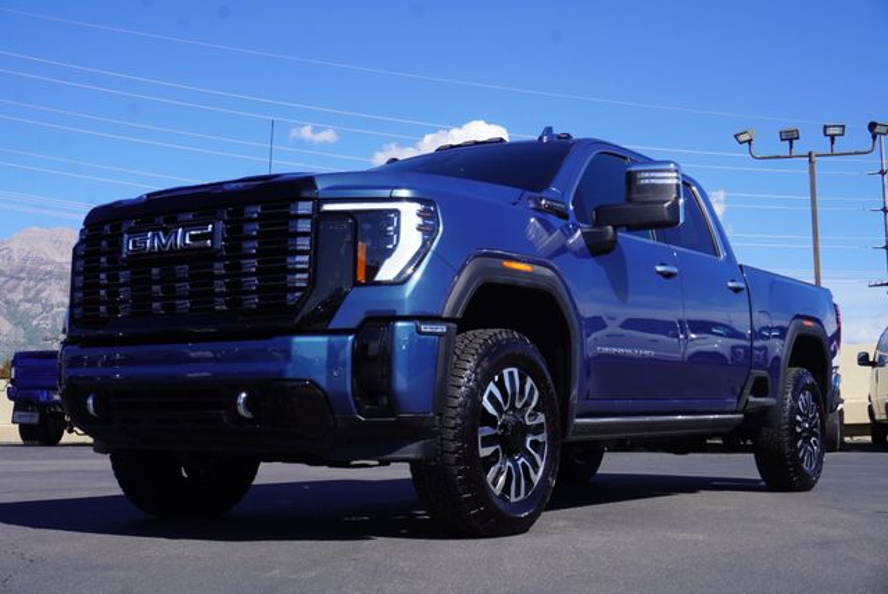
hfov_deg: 42.3
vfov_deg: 29.0
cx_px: 444
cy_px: 297
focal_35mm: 46
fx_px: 1148
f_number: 11
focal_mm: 31
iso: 100
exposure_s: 1/125
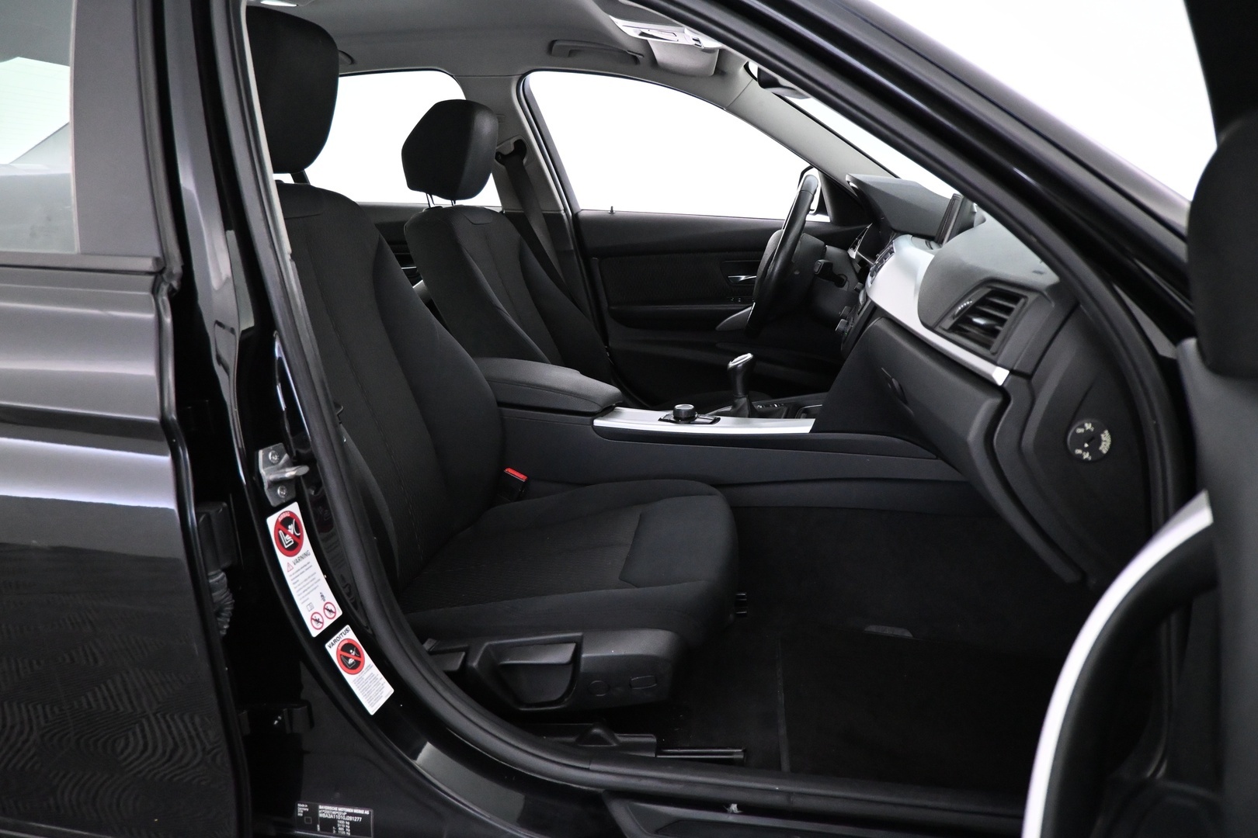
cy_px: 419
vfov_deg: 53.1
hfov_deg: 73.7
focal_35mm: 24
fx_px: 839
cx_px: 629
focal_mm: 16
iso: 5000
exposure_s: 1/60
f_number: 3.5
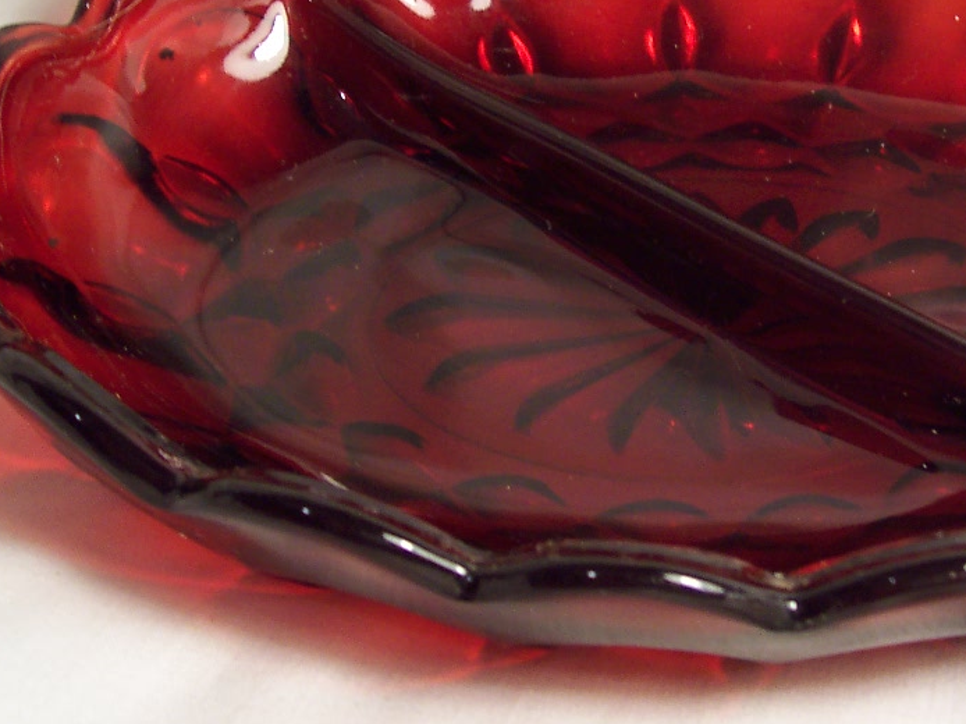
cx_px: 619
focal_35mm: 64
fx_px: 1785
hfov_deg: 30.1
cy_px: 217
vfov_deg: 22.8
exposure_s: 1/60
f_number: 2.8
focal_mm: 5.6
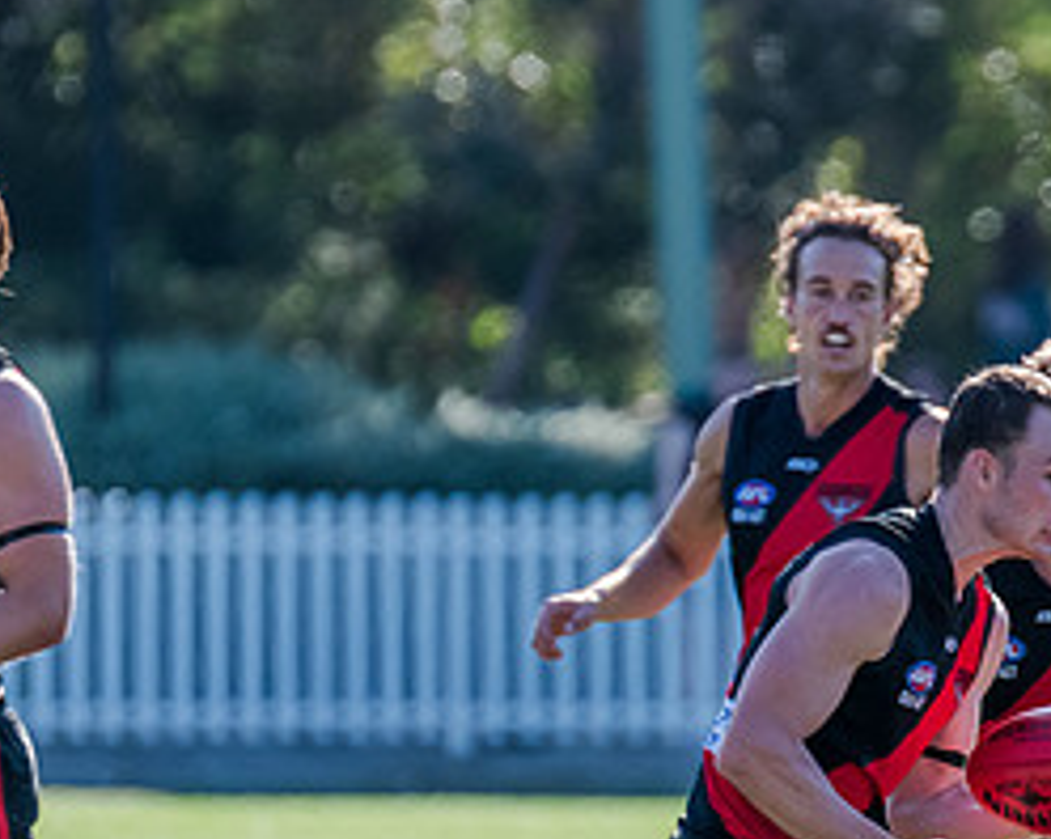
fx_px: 33350
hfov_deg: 1.8
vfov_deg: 1.4
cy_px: 693
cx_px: 698
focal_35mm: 1073
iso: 800
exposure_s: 1/1600
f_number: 6.3
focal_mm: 420
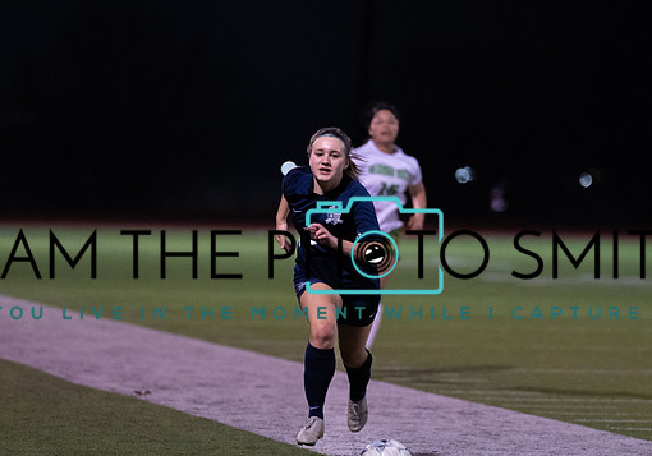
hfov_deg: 5.6
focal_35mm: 365
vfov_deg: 3.9
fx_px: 6713
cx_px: 305
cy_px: 245
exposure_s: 1/1000
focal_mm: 200
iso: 4000
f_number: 2.8
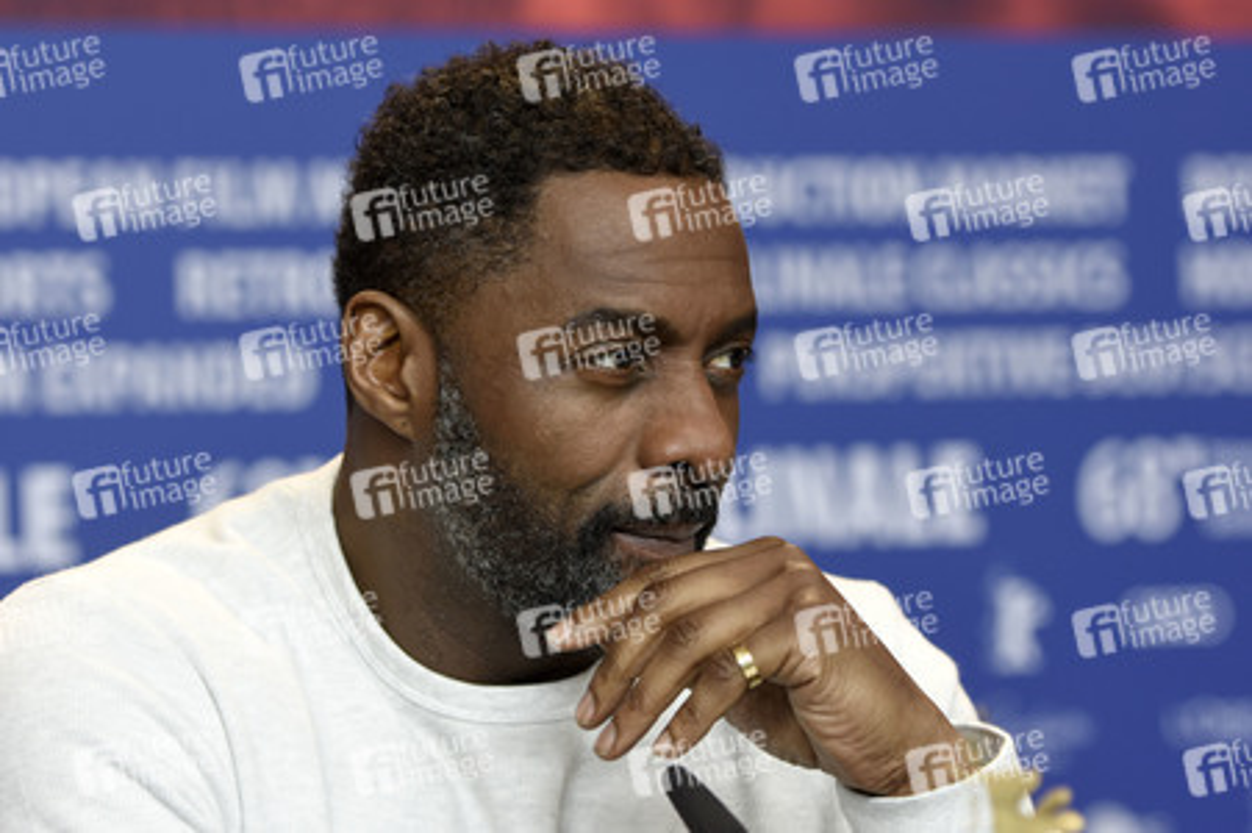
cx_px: 626
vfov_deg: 8.7
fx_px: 5473
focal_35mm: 158
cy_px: 416
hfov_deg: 13.0
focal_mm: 105
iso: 640
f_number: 3.5
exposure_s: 1/250
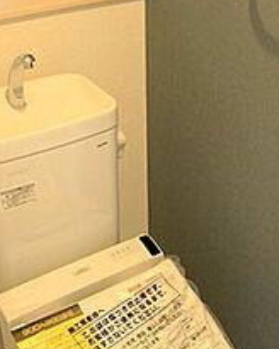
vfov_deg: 23.8
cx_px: 209
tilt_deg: -31.9
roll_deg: -3.6
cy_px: 203
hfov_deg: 19.0
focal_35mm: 80
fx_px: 826
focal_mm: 3.99
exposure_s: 1/60
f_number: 1.8
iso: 160
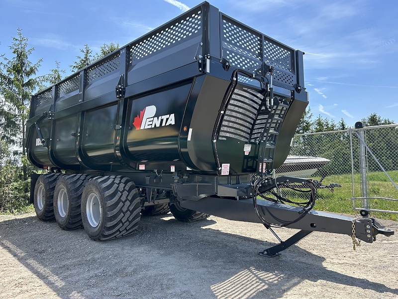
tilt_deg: +2.8
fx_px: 299
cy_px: 150
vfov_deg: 53.1
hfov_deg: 67.3
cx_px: 199
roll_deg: +2.3
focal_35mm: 26
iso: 50
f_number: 1.5
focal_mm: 5.7
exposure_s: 1/1449
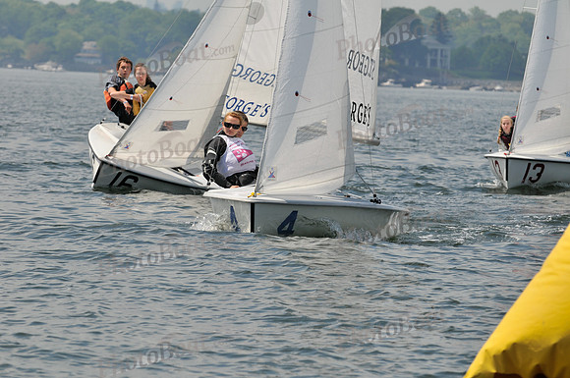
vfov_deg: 6.5
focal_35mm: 210
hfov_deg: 9.8
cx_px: 285
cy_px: 189
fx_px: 3320
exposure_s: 1/1000
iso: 200
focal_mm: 140
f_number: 8
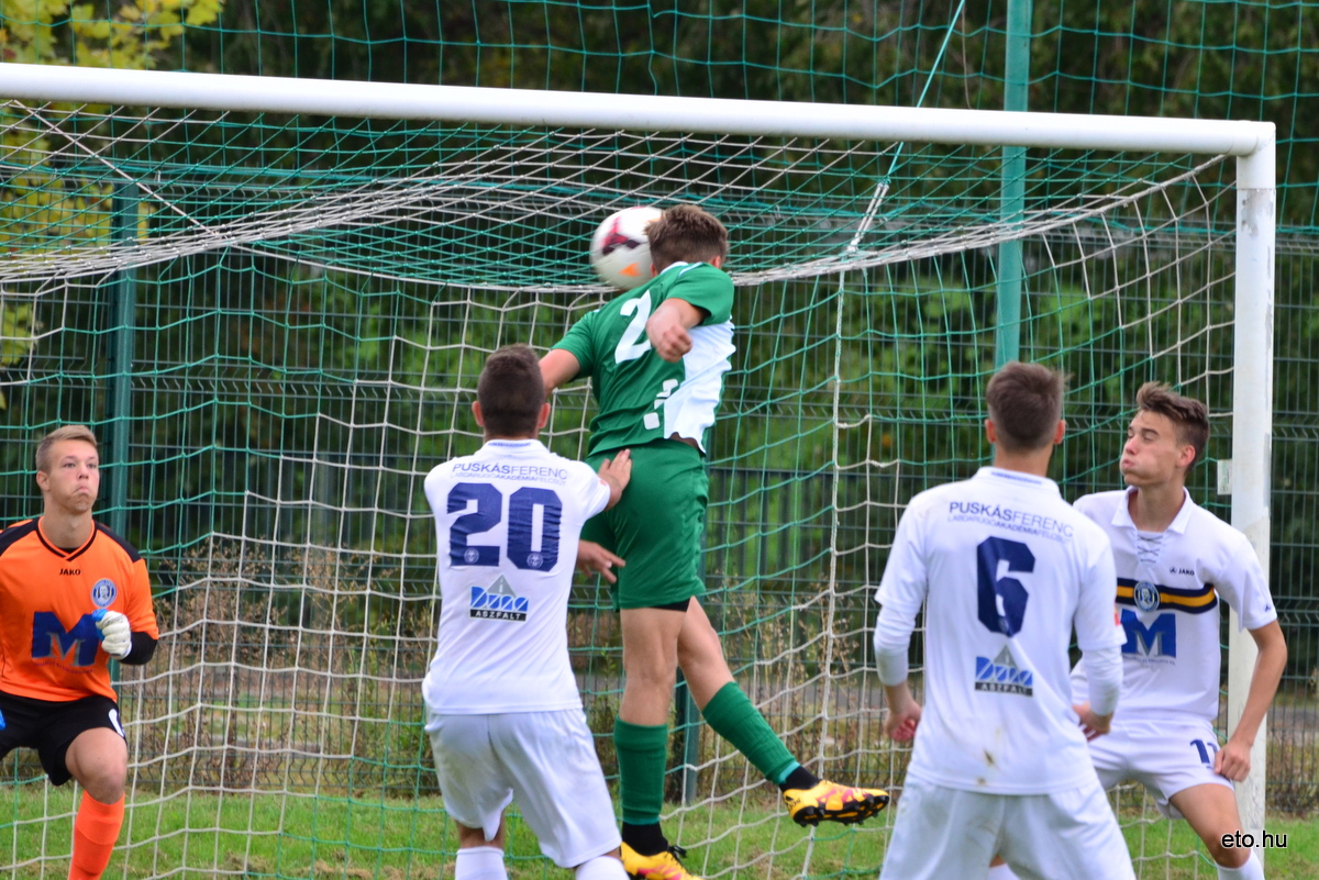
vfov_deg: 3.8
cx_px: 660
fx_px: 13194
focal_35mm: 360
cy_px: 440
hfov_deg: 5.7
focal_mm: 240
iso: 800
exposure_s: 1/500
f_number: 6.3
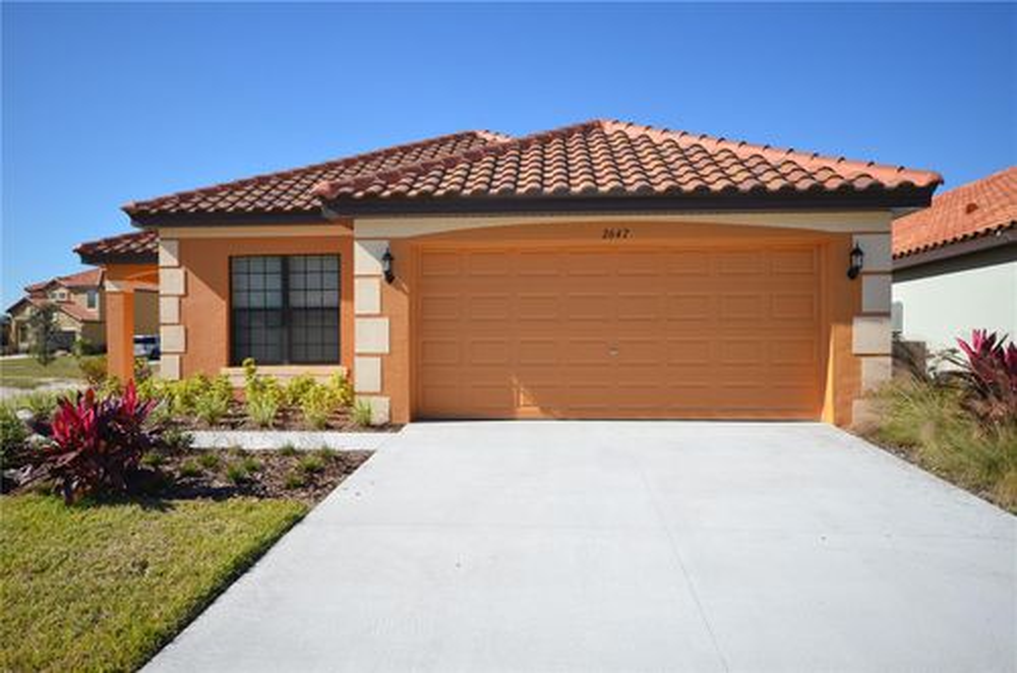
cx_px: 508
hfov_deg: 67.5
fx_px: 761
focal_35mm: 27
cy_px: 336
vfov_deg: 47.7
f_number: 8
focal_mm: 18
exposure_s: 1/250
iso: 110
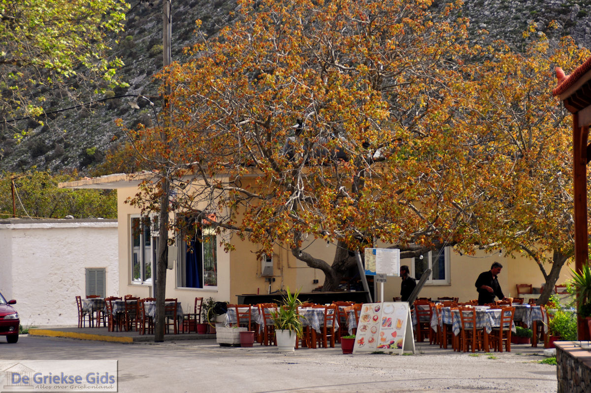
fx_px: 2509
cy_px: 196
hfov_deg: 13.4
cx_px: 296
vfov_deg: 8.9
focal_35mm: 153
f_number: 6
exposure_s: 1/640
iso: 200
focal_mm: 102
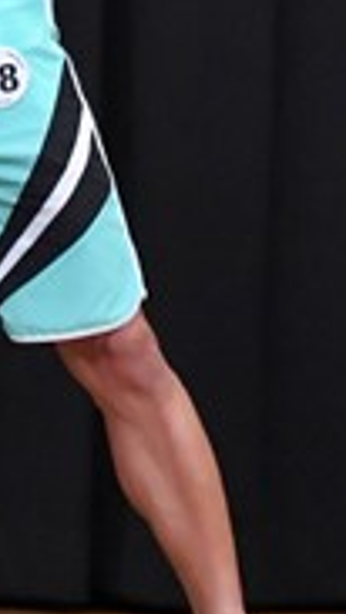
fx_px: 16303
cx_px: -247
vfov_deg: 2.2
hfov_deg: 1.2
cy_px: 54
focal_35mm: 1000
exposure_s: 1/400
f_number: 5.6
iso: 8000
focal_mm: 150
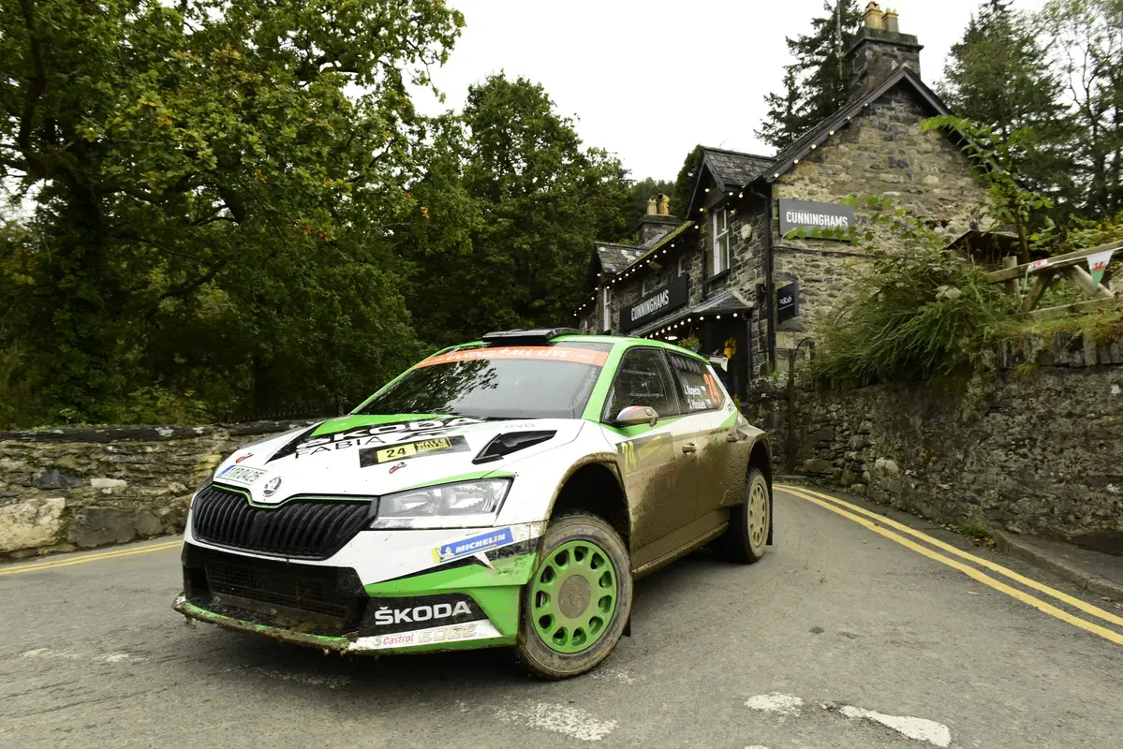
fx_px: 749
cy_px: 374
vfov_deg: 53.2
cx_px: 562
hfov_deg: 73.7
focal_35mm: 24
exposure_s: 1/320
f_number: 8
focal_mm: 24
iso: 2500
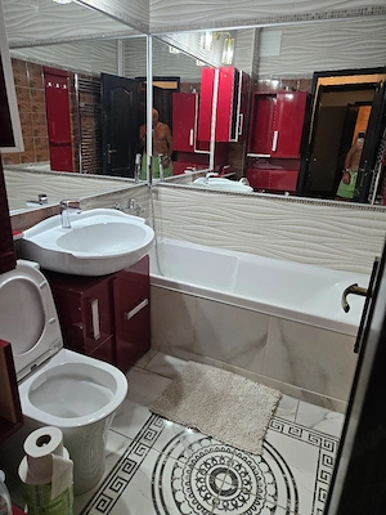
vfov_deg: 73.9
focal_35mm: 23
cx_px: 193
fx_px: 342
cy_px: 258
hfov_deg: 58.9
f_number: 1.8
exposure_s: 1/101
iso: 160
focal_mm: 5.4
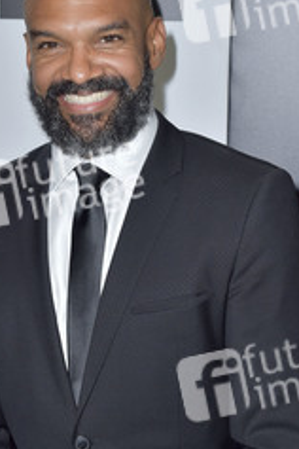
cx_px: 103
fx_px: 1159
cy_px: 282
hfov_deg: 14.7
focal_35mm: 93
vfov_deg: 21.9
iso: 500
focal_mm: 55
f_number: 5
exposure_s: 1/200
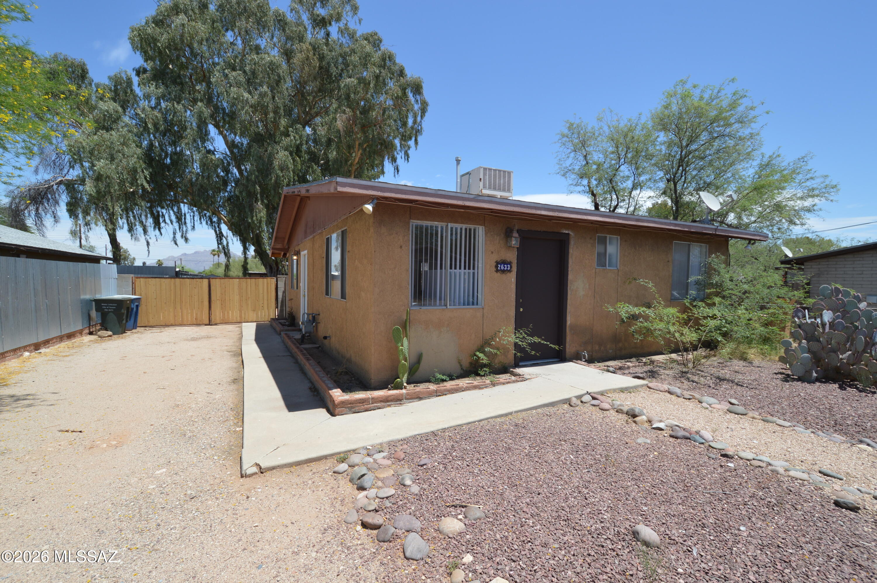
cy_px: 292
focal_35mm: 15
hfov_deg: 100.4
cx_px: 438
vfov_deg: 77.2
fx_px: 365
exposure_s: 1/200
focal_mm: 10
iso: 100
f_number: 7.1
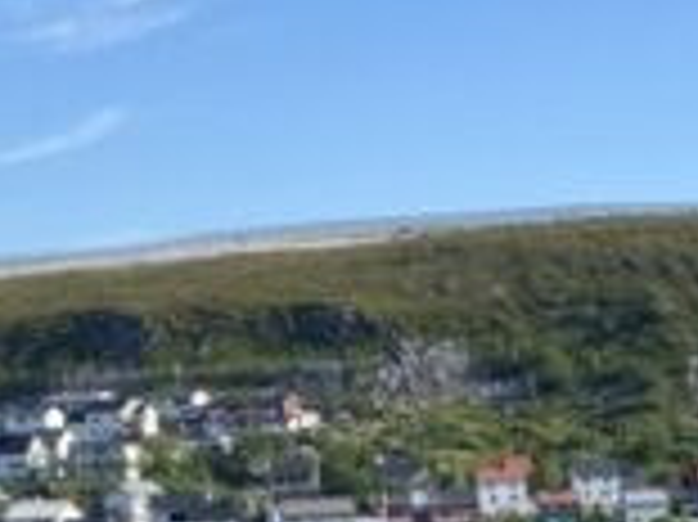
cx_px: 932
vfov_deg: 11.4
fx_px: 2599
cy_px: 423
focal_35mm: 129
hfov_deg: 14.6
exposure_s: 1/2358
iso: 32
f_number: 1.8
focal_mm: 4.25
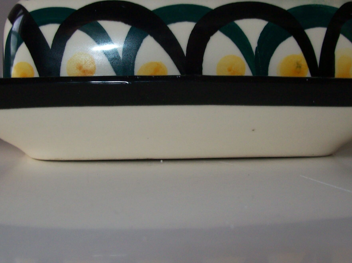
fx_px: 590
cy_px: 83
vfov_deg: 25.1
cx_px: 163
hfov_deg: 33.2
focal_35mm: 58
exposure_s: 1/64
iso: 80
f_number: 2.7
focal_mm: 6
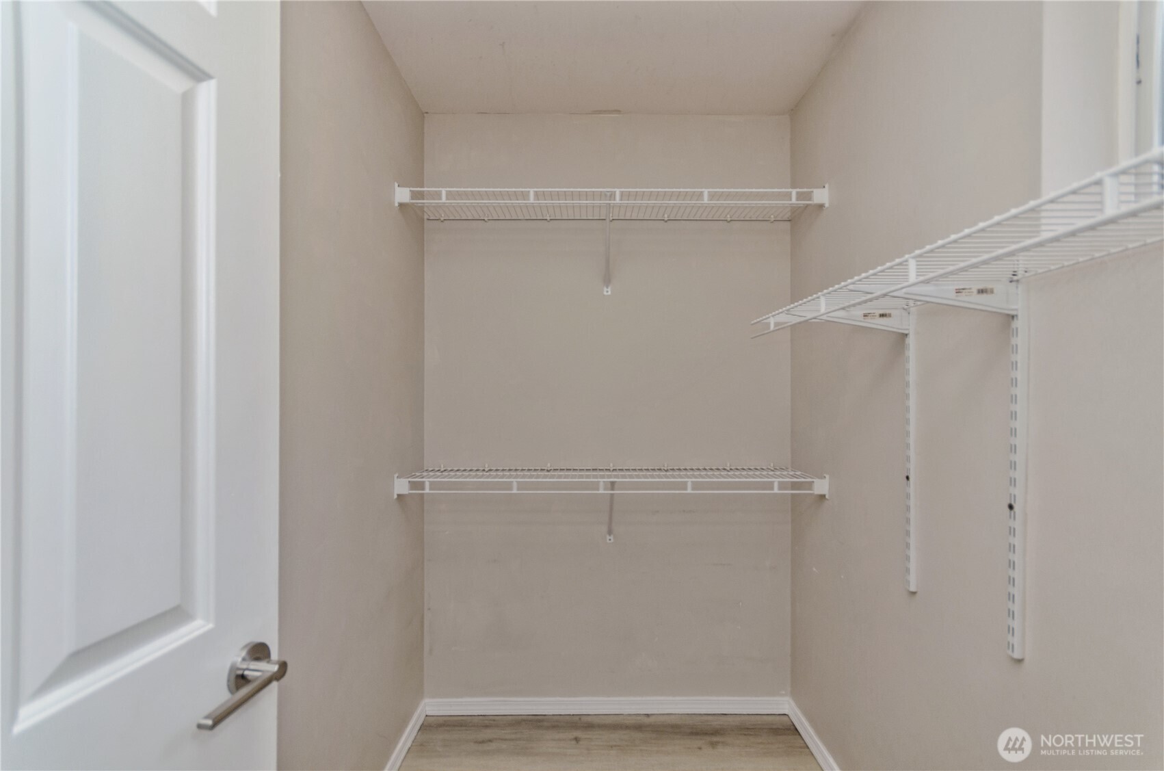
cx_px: 582
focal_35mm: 15
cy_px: 386
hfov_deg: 100.5
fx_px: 484
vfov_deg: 77.1
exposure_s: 1/60
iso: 100
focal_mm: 10
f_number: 4
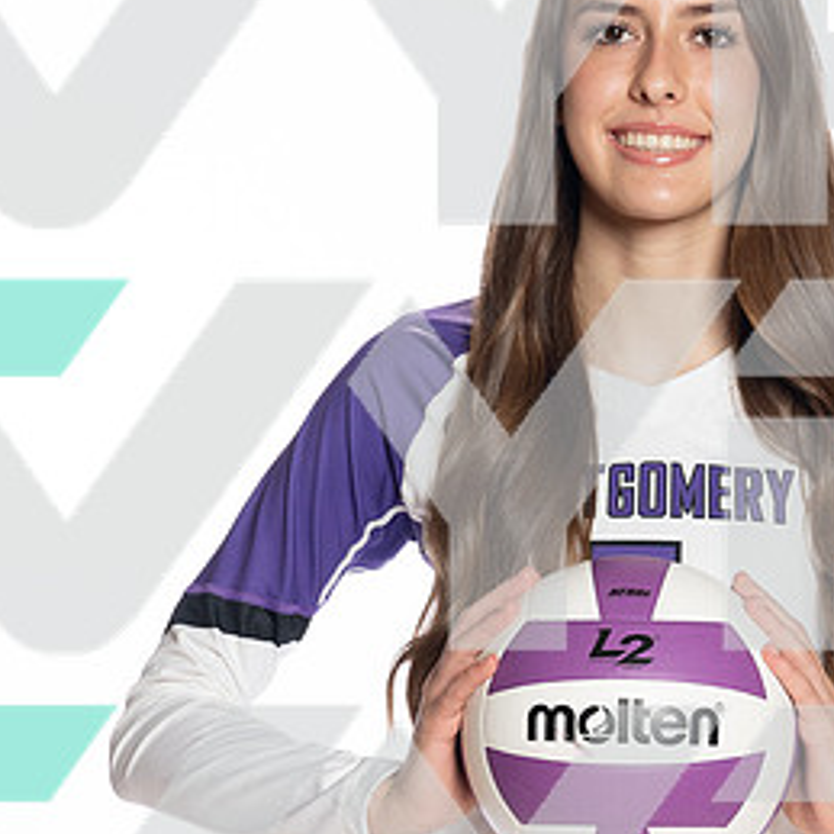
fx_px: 3026
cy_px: 467
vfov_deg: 15.7
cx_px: 655
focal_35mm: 111
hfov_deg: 15.6
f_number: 8
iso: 800
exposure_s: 1/250
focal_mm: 50
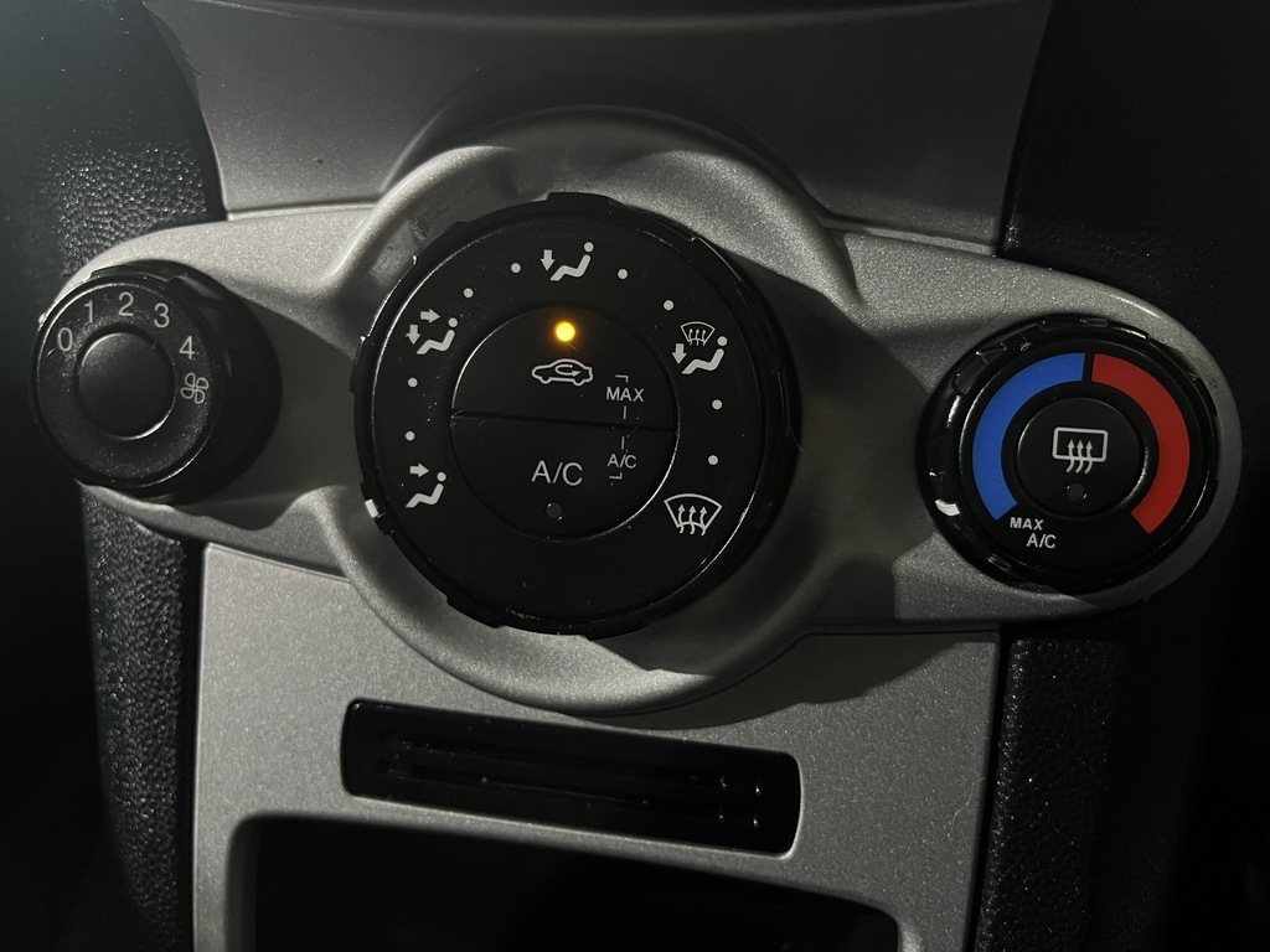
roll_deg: +0.3
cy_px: 476
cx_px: 635
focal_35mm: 26
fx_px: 954
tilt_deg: -25.5
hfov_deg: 67.3
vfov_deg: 53.1
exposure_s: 1/33
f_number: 1.6
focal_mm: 5.1
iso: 500
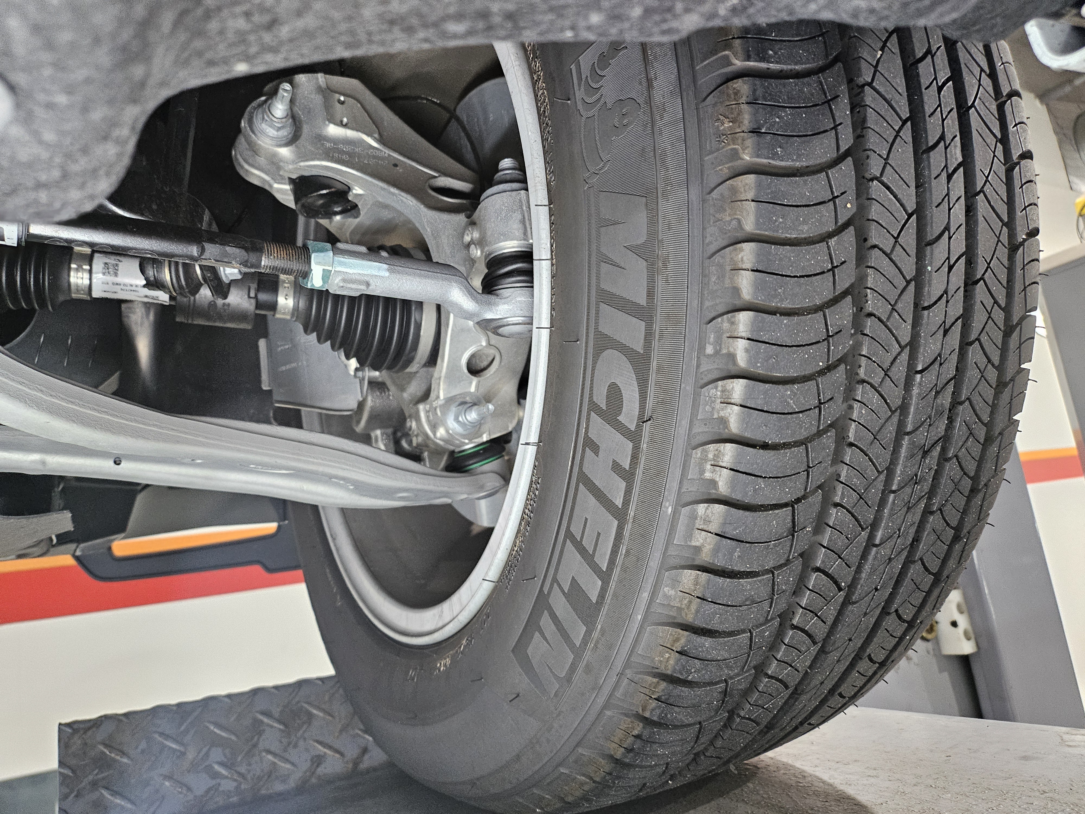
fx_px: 752
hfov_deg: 71.6
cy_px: 407
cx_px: 542
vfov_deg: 56.8
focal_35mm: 24
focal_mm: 5
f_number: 1.8
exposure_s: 1/120
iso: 640
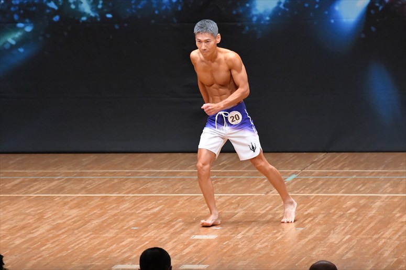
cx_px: 203
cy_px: 135
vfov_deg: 4.8
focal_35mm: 285
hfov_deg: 7.2
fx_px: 3213
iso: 8000
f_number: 5.6
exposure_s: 1/400
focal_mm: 190
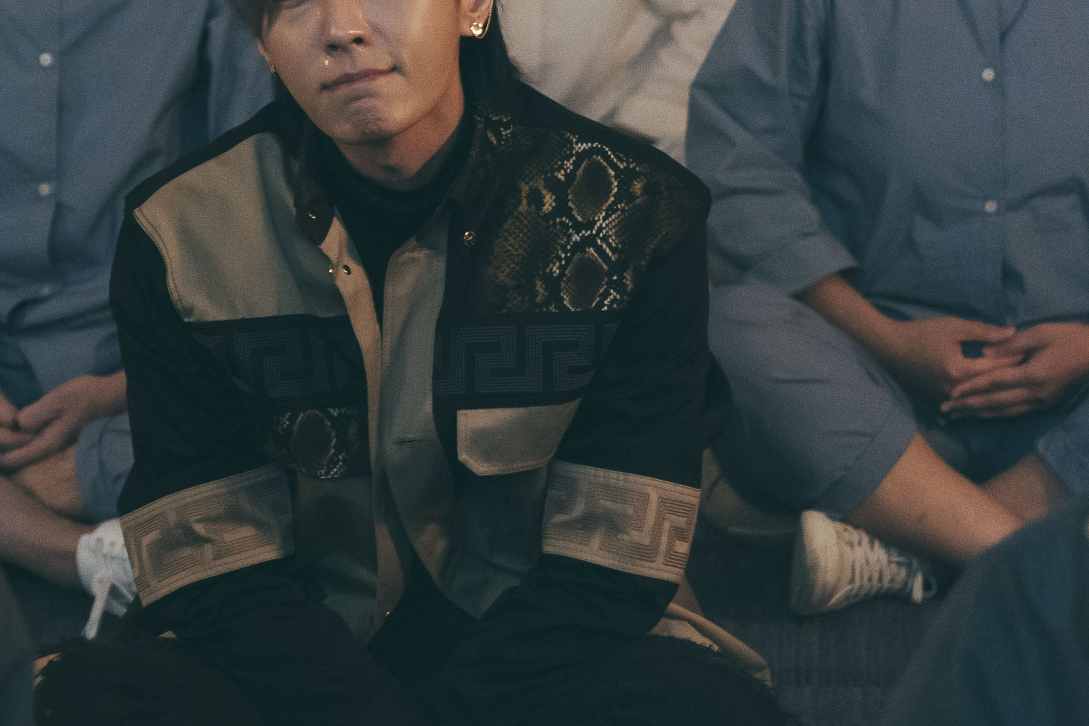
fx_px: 5505
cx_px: 275
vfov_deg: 7.5
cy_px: 146
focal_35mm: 182
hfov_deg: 11.3
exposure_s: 1/60
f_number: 2.8
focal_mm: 70
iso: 2500
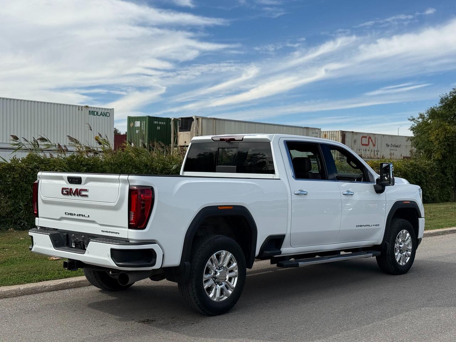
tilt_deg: +0.6
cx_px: 228
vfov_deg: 30.3
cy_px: 171
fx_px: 632
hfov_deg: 39.7
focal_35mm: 48
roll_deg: -1.1
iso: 80
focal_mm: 6.76
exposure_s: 1/7143
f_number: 1.78
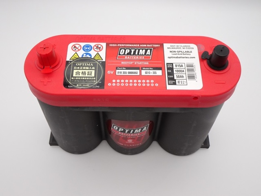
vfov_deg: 35.1
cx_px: 130
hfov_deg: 45.8
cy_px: 98
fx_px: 309
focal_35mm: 41
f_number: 4
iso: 160
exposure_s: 1/50
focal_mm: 7.05
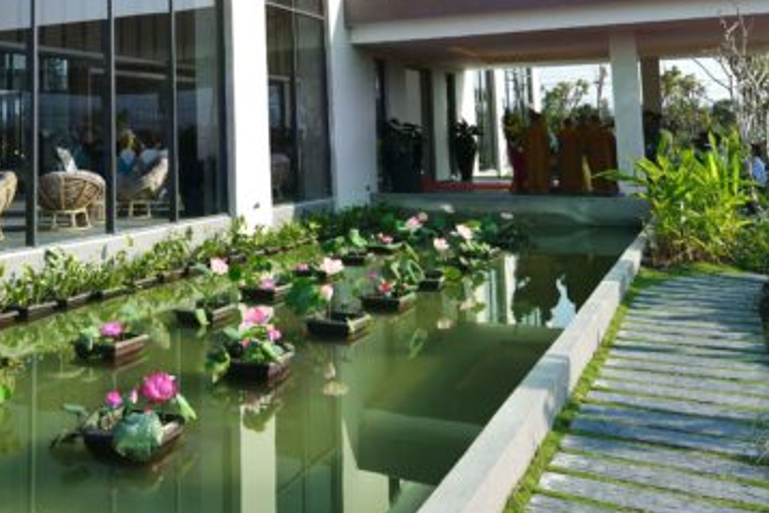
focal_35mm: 40
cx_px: 204
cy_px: 48
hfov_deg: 46.9
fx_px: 855
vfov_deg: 31.8
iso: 100
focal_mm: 14
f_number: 4.5
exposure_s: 1/2000
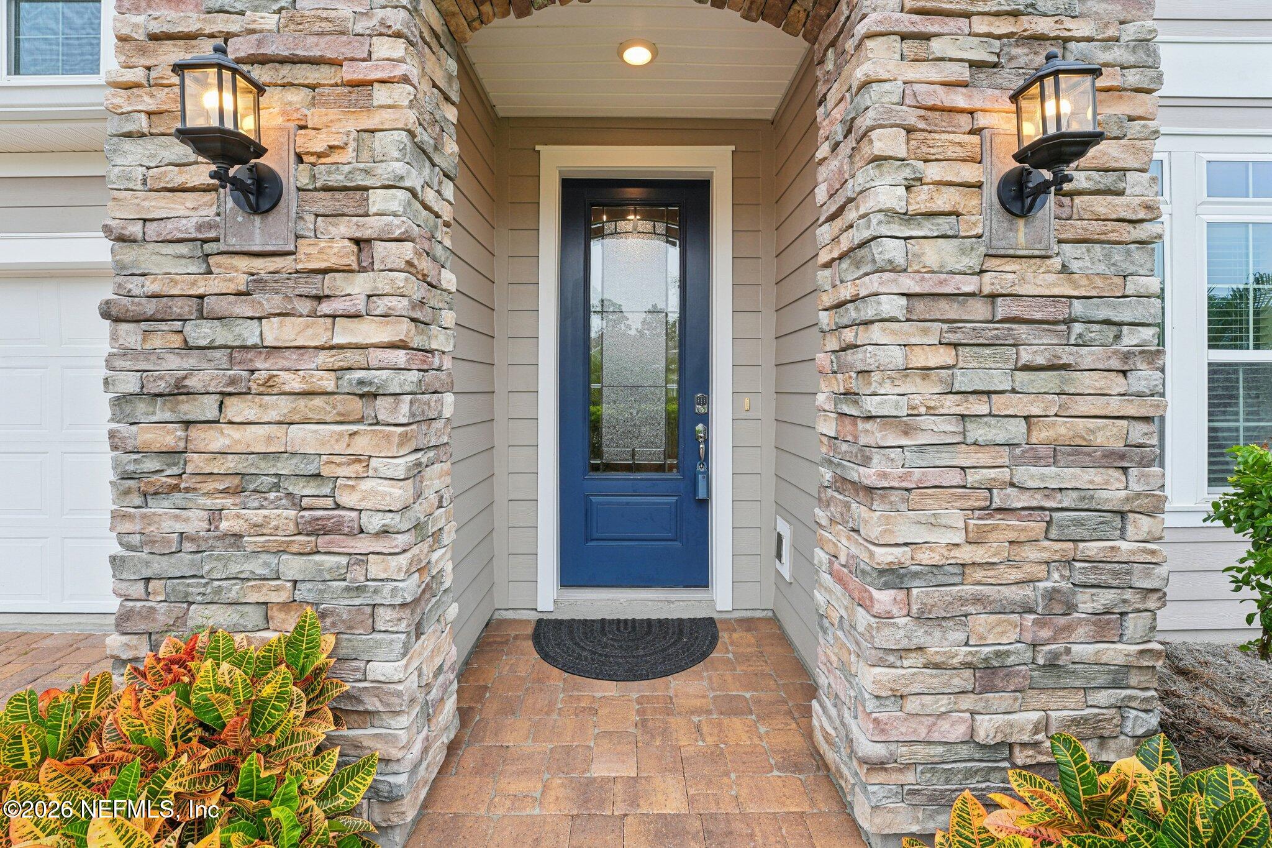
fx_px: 495
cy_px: 424
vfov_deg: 81.2
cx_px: 636
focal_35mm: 14
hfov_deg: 104.3
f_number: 9
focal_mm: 14
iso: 100
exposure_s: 1/20
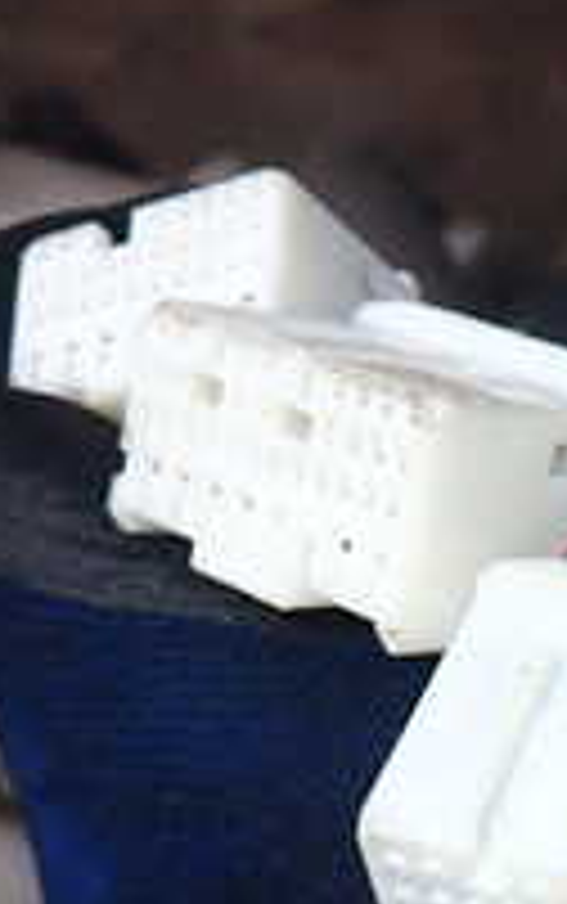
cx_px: 747
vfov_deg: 26.0
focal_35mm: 79
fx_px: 1949
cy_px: 594
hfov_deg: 15.7
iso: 100
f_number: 2.8
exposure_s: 1/500
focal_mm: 4.5
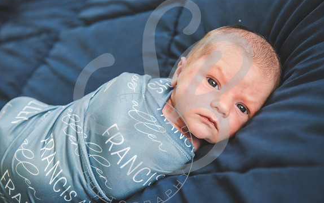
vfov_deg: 22.8
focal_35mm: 57
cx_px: 163
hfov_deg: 35.7
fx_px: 503
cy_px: 104
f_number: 4
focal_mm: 55
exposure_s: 1/125
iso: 1600
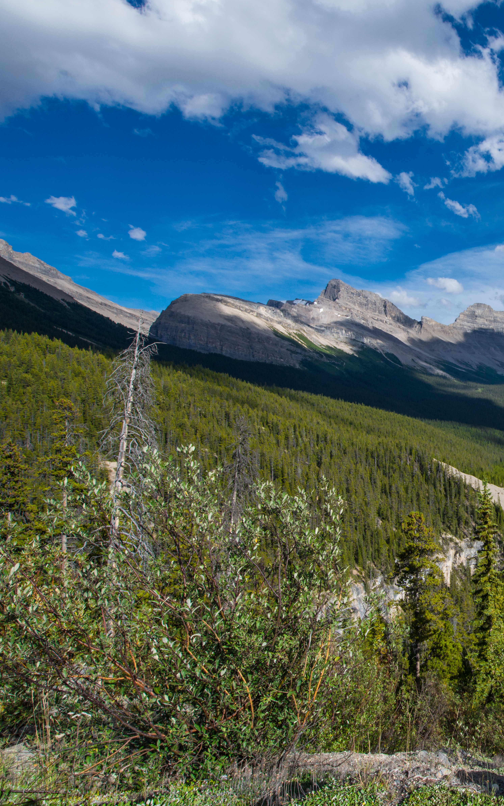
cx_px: 535
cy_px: 396
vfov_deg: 79.6
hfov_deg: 44.2
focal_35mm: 22
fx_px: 484
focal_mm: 14
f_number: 18
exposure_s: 1/200
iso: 320
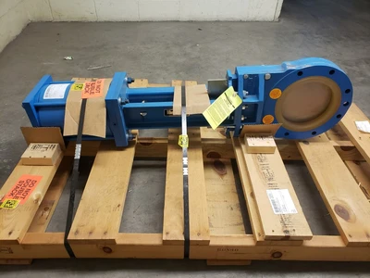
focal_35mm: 26
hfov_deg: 67.3
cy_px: 139
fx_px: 278
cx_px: 185
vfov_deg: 53.1
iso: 250
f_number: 2.4
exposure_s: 1/24
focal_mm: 4.3
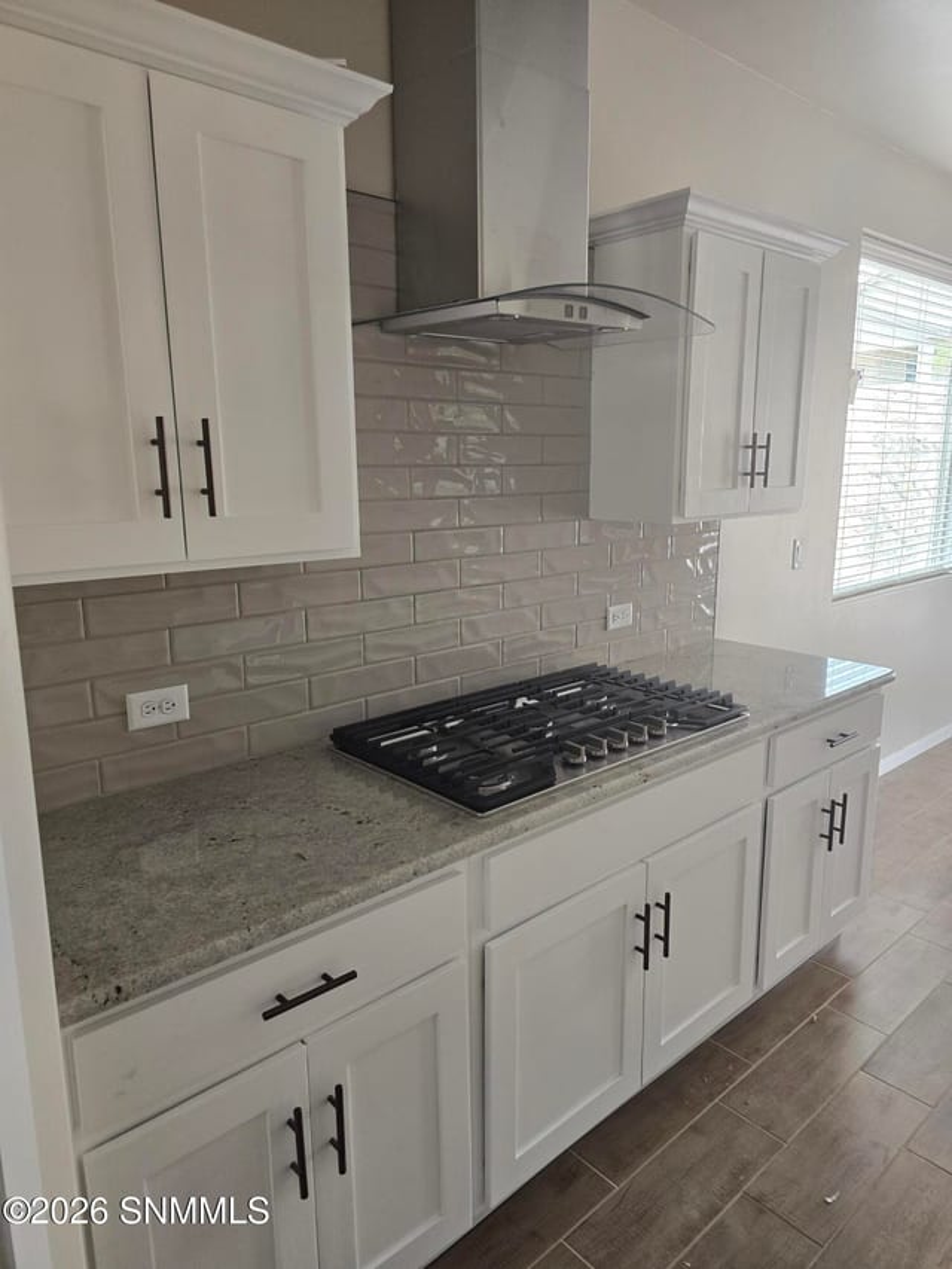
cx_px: 476
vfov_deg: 73.9
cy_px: 634
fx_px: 843
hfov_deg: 58.9
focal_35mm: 23
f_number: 1.7
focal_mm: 6.3
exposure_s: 1/120
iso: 160
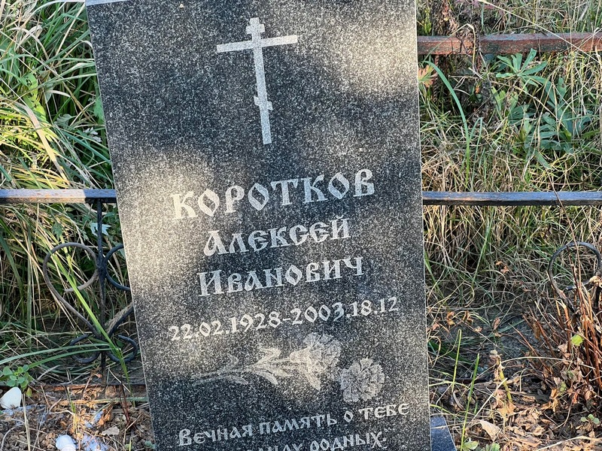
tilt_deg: -22.0
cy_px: 226
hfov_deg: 25.3
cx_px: 301
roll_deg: -1.1
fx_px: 1339
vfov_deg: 19.1
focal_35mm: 77
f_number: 2.8
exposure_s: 1/99
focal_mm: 9
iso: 64
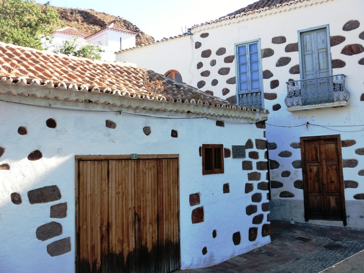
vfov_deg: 40.7
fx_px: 368
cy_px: 136
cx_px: 182
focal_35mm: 35
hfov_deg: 52.6
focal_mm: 6.1
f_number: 3.2
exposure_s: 1/250
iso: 100
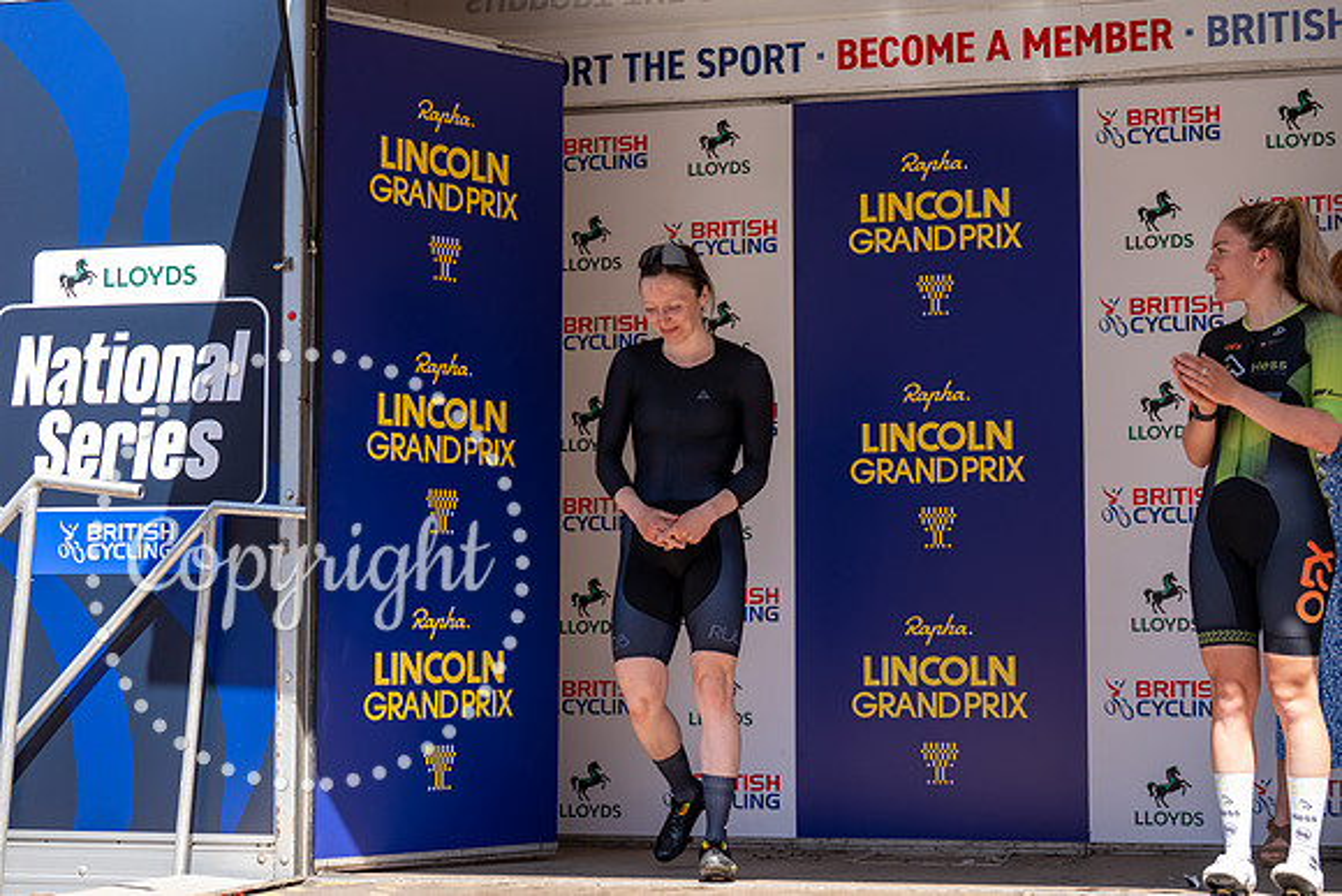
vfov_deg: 19.5
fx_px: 2610
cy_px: 448
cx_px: 671
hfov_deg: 28.8
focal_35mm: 70
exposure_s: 1/1000
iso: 500
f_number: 4
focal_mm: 70
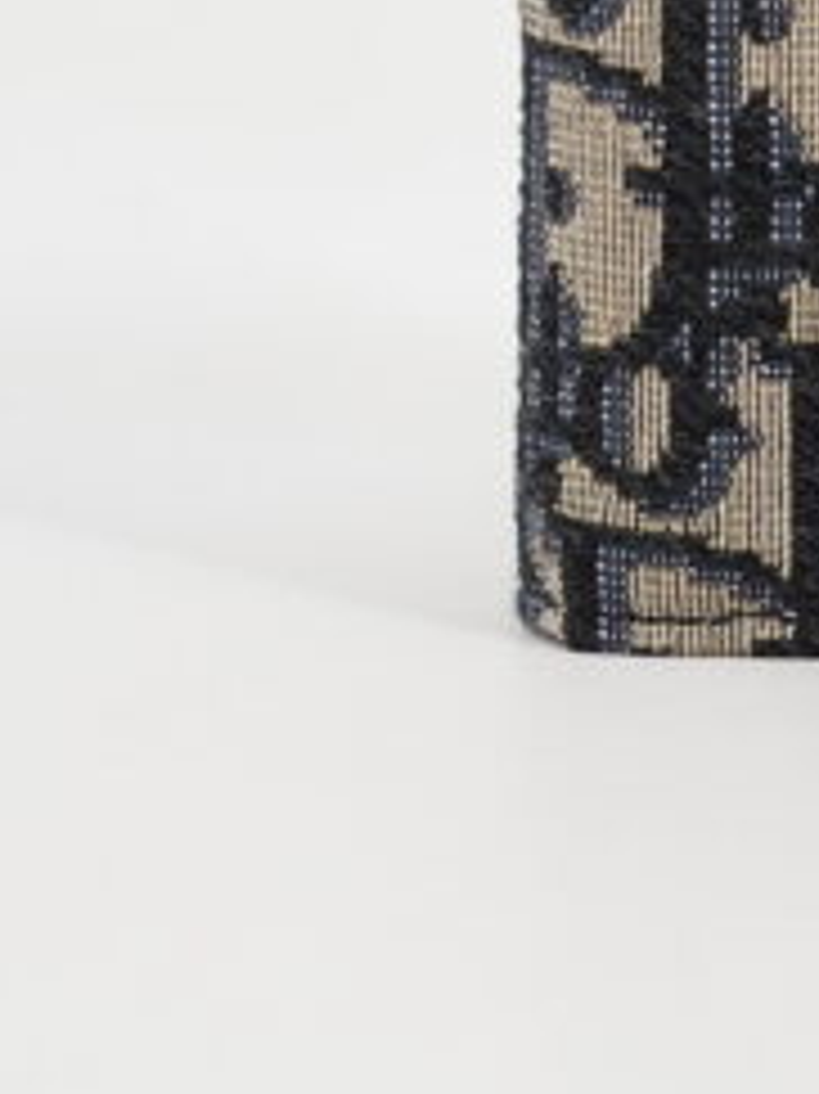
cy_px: -477
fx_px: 6409
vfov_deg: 9.5
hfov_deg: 7.2
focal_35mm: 203
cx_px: 1096
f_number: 6.3
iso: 640
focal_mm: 50
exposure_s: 1/10
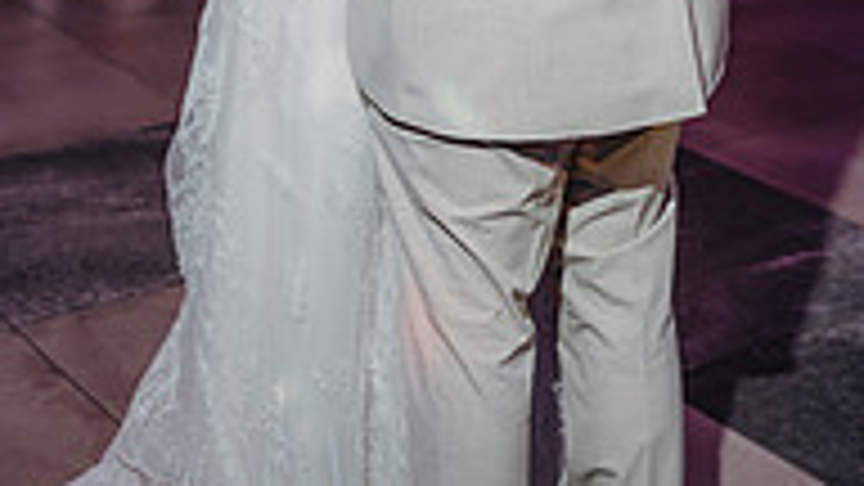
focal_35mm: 86
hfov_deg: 24.7
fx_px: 1970
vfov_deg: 13.4
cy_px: -207
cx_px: 486
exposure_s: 1/200
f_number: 2
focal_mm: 35
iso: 200
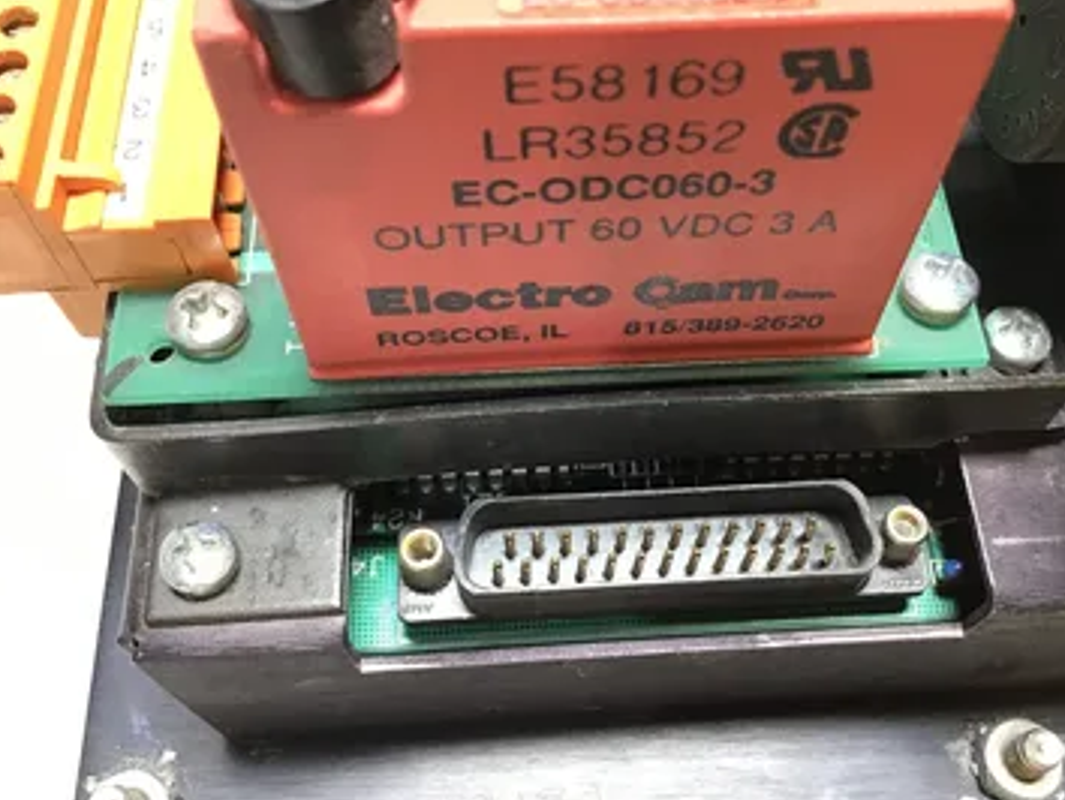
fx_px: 1078
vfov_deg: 40.7
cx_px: 596
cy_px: 373
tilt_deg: -60.9
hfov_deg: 52.5
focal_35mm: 35
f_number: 2.4
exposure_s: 1/30
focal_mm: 3.3
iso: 40
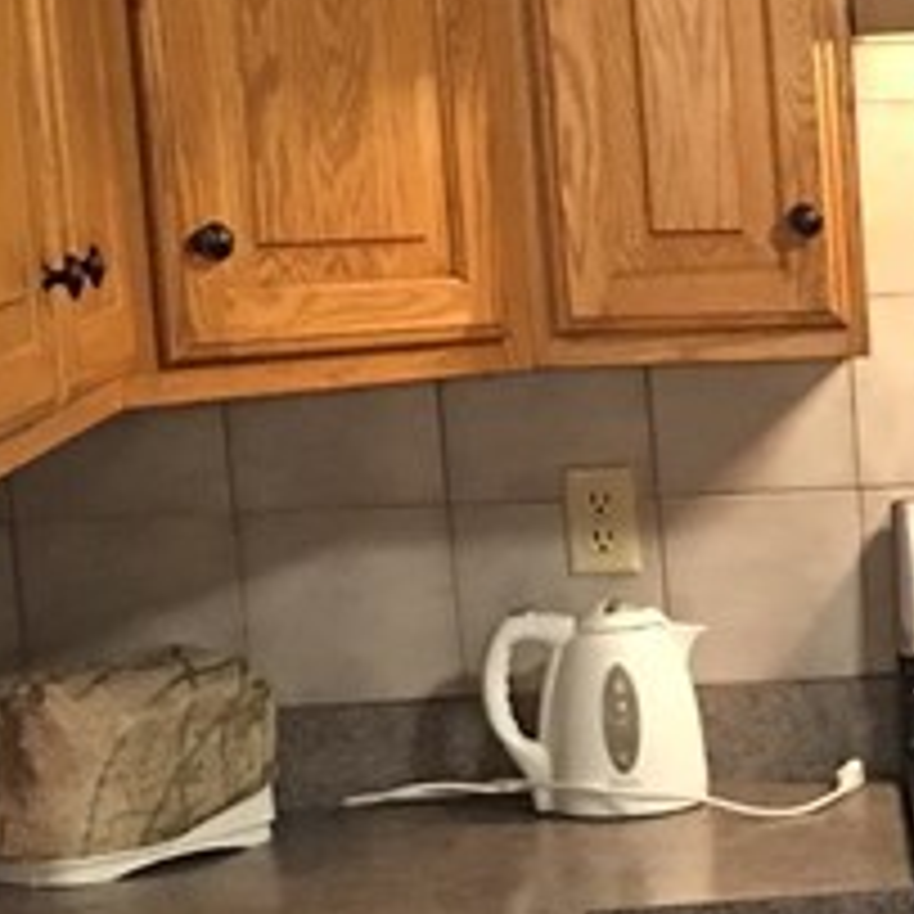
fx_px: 3854
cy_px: 792
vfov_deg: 13.4
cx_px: 1959
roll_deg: +1.0
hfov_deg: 11.8
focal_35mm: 129
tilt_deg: -10.2
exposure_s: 1/10
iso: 80
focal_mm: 4.15
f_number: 2.2
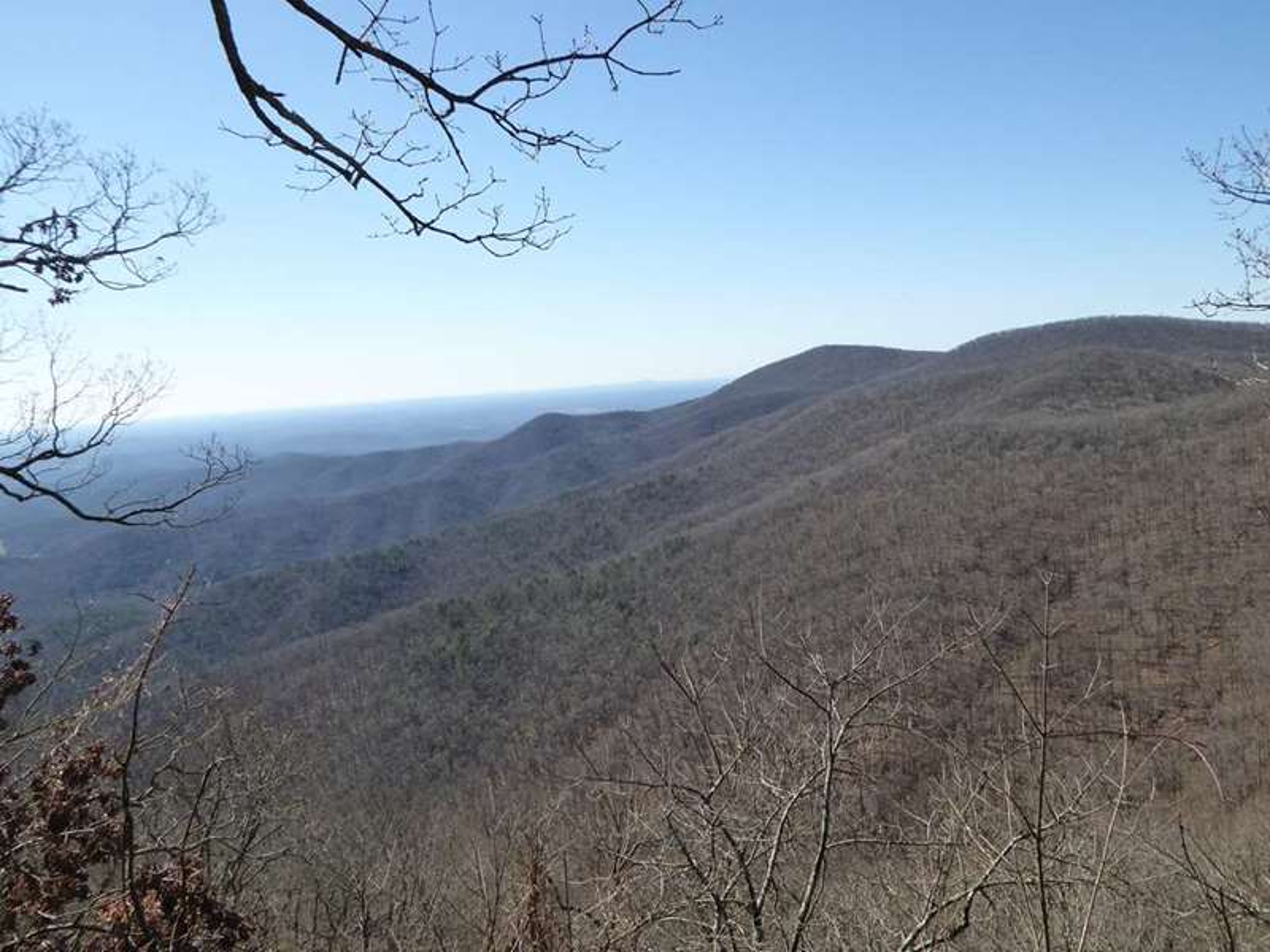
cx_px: 635
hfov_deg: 61.7
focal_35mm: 29
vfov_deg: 48.2
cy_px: 476
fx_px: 1064
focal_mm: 5
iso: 160
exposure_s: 1/800
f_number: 3.5
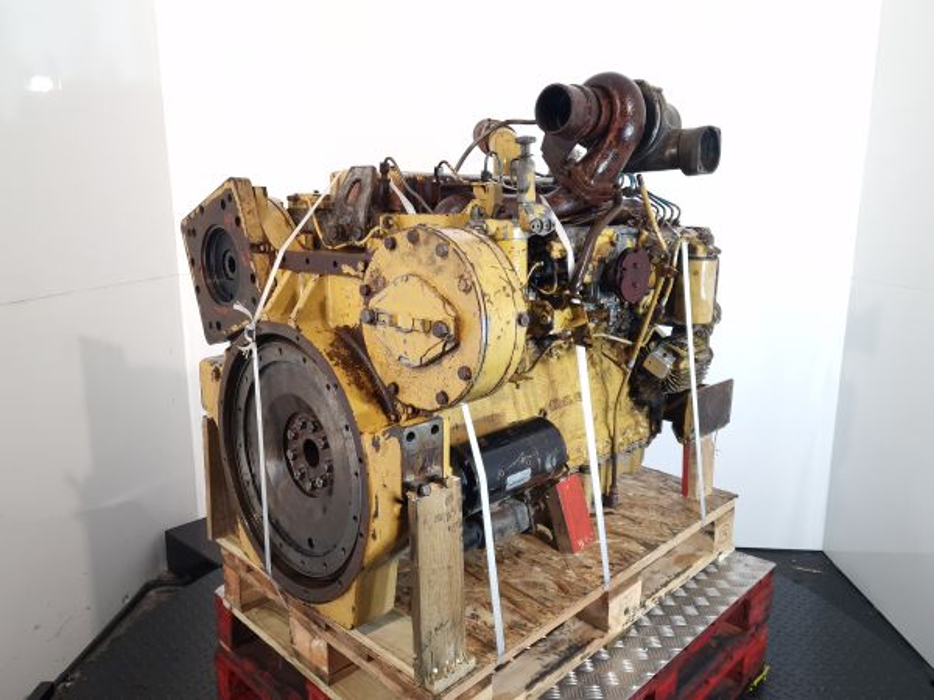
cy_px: 350
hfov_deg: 73.9
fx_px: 621
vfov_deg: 58.9
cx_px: 467
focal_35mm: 23
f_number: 1.8
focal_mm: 6.4
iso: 100
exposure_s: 1/50
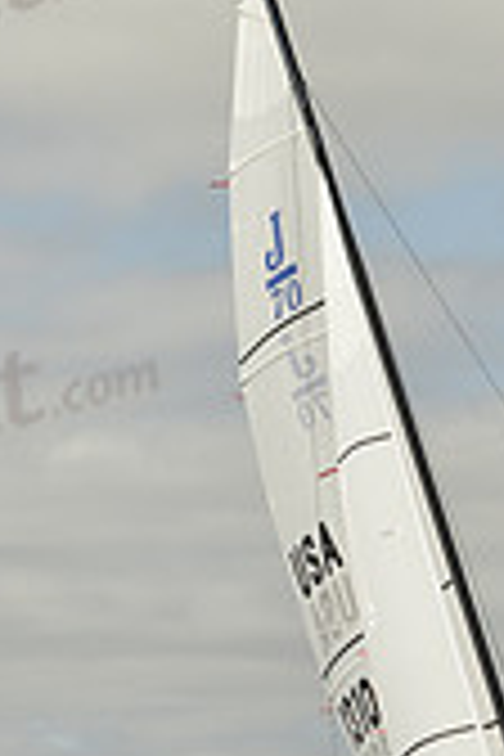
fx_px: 5082
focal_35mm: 242
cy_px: 612
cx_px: 394
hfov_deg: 5.7
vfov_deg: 8.5
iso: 400
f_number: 9
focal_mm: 70
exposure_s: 1/1600
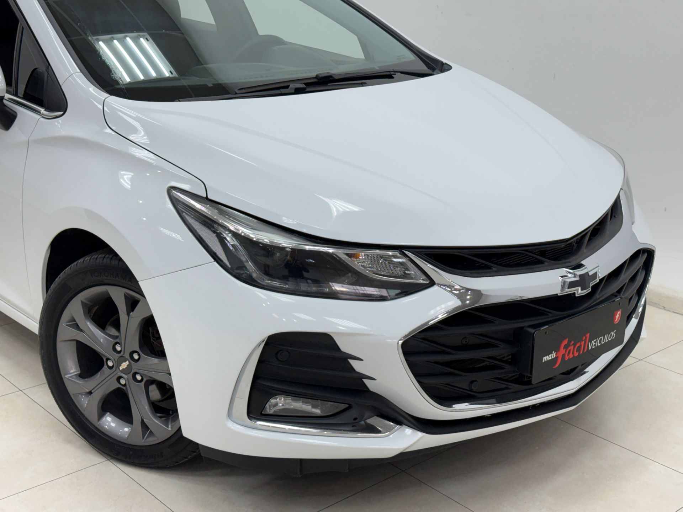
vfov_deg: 30.3
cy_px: 256
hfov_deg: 39.7
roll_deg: -0.4
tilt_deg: -17.3
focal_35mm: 48
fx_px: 947
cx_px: 342
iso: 200
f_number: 1.78
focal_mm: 6.76
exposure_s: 1/120
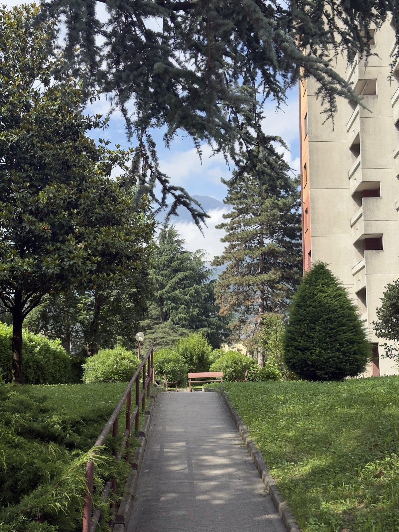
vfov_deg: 39.7
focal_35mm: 48
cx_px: 200
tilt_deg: +9.9
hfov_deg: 30.3
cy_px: 266
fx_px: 738
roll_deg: -0.2
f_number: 1.78
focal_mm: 6.76
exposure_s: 1/2273
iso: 64
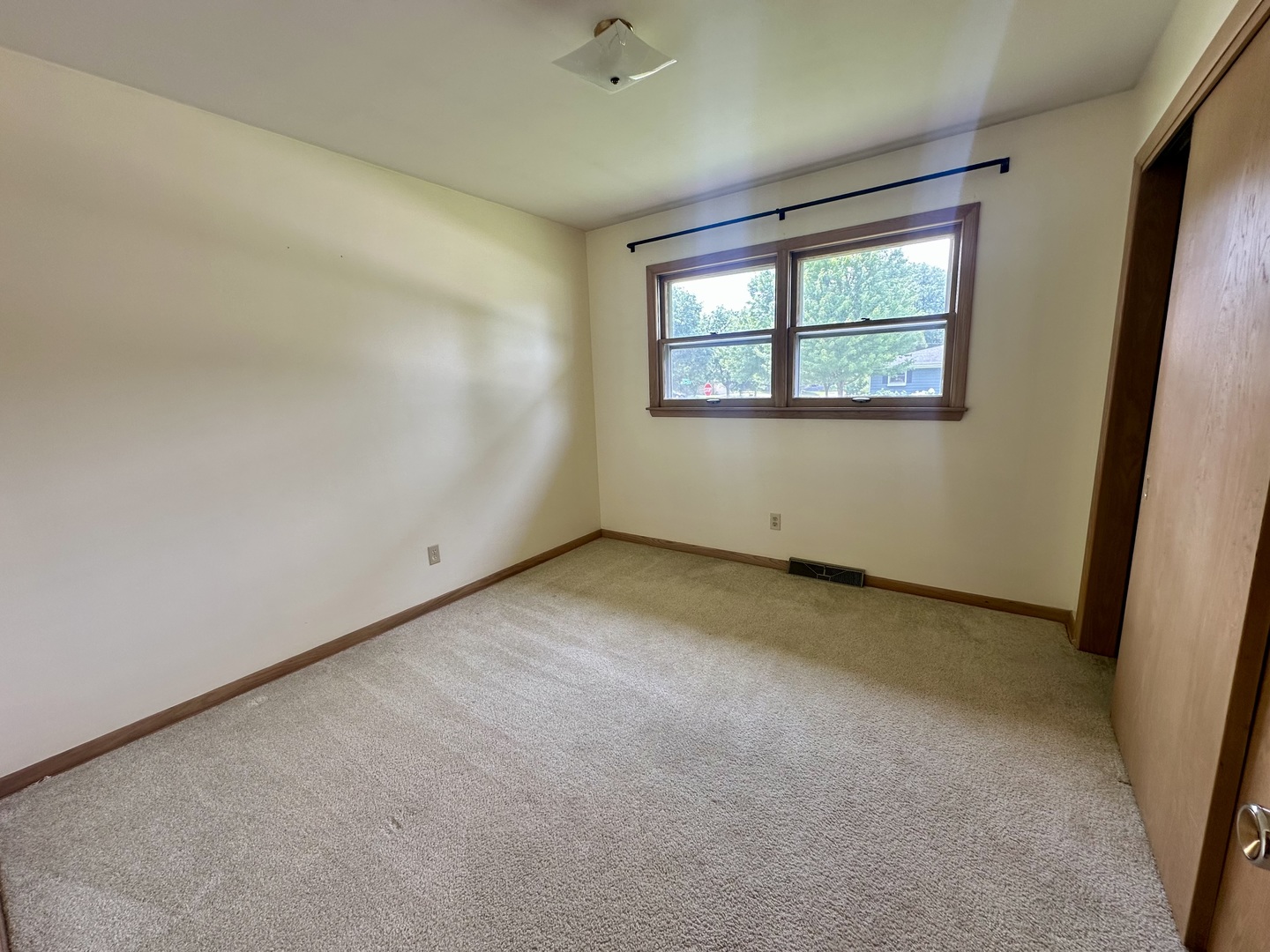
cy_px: 476
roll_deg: +2.8
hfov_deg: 102.1
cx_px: 635
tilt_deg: -10.6
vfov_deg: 85.7
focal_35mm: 14
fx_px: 514
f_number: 2.2
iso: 80
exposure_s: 1/120
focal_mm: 2.22
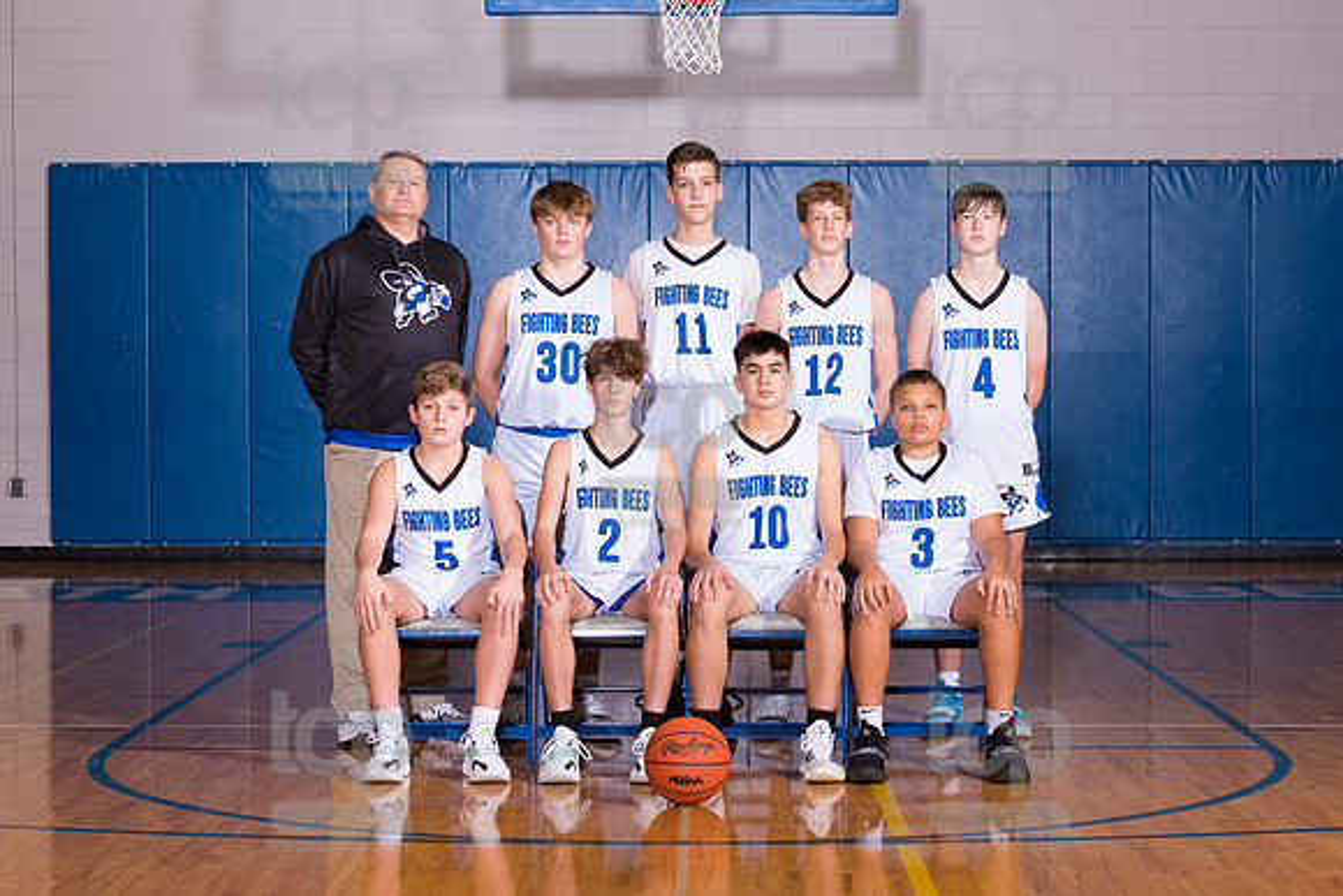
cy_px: 427
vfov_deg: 18.0
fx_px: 2821
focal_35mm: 76
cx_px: 671
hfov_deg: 26.8
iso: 500
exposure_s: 1/250
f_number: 7.1
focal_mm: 58
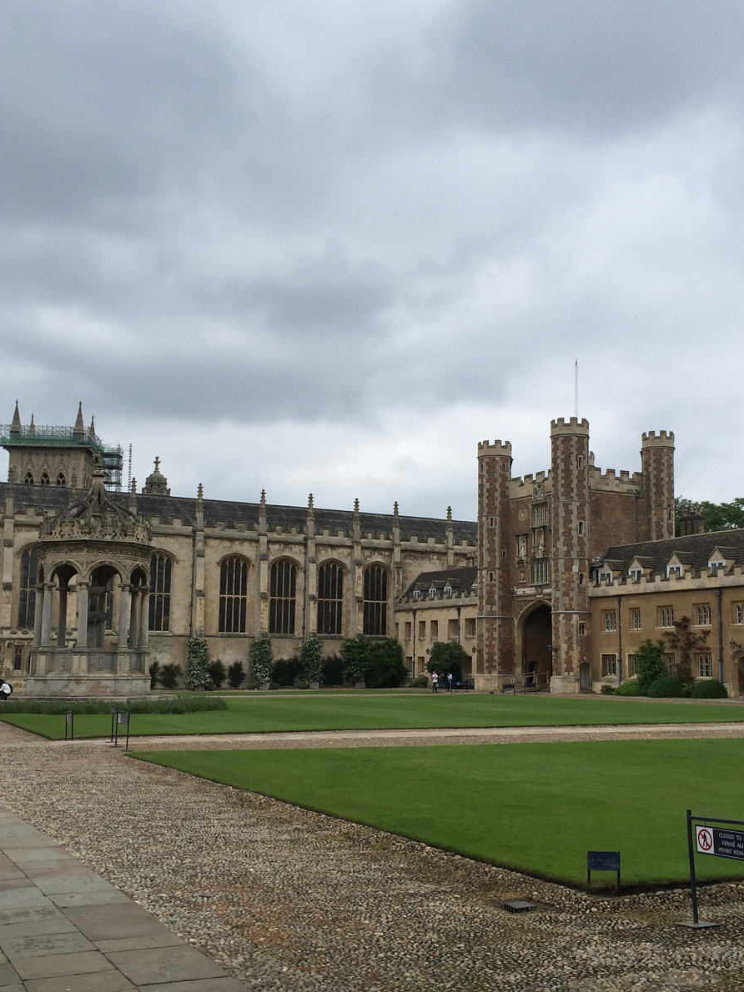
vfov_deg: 47.8
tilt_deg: +7.6
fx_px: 1118
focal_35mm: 39
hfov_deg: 36.8
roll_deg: -1.7
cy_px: 524
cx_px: 412
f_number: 2.2
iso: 32
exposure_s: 1/942
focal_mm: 4.15
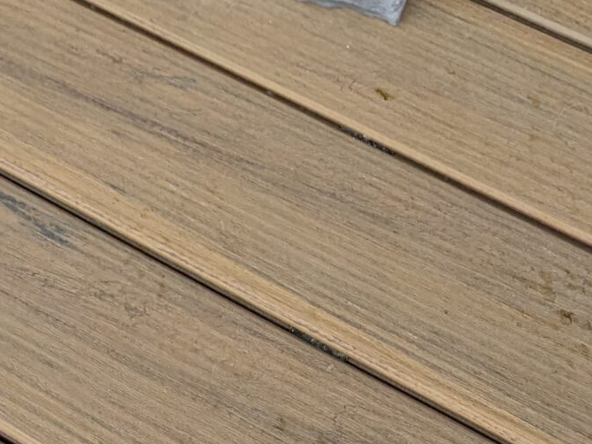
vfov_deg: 12.4
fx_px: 1574
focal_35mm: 92
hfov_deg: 20.5
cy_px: -641
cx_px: -34
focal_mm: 6.81
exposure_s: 1/238
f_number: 1.85
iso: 55
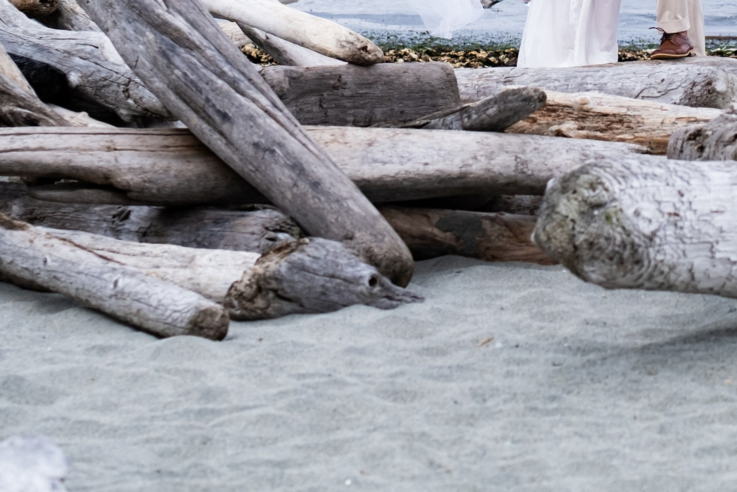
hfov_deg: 10.3
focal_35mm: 200
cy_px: -24
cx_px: 564
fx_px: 4095
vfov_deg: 6.8
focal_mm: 55
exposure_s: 1/500
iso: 320
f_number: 3.5
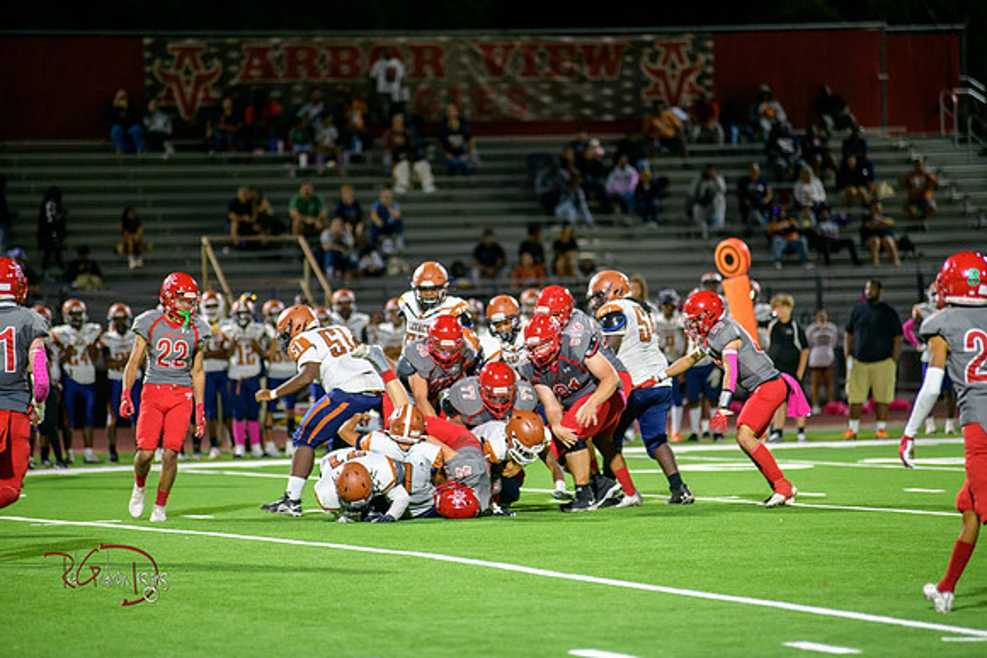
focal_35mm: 200
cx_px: 494
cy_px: 329
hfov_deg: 10.3
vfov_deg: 6.9
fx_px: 5484
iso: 1600
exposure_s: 1/250
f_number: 2.8
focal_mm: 200
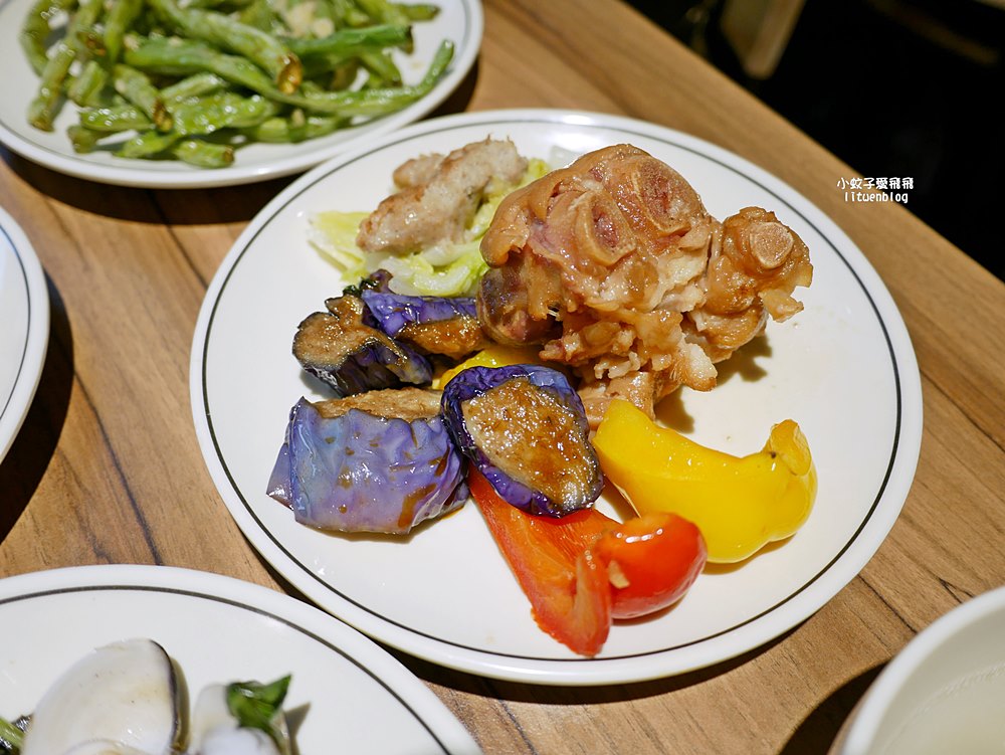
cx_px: 502
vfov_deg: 49.8
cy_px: 378
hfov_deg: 63.4
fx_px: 813
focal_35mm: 28
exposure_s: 1/100
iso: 200
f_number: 2.5
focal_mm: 14
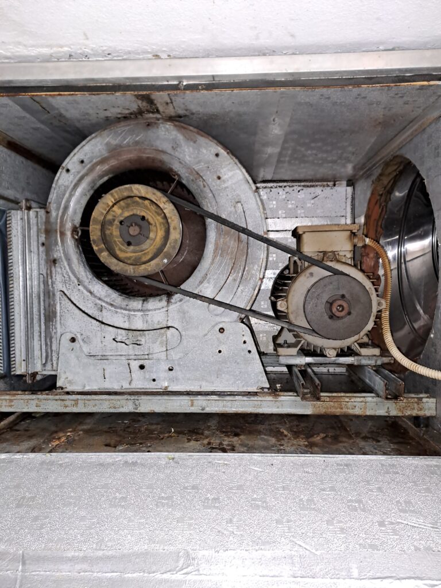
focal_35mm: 25
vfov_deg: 69.4
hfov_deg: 54.9
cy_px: 294
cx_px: 220
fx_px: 425
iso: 400
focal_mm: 4.65
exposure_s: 1/25
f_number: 1.8
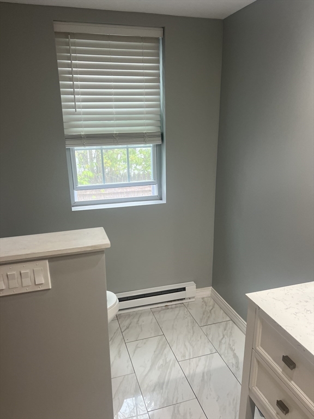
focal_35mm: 26
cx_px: 157
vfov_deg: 67.3
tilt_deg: -14.4
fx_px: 314
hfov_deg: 53.1
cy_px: 210
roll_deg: +0.7
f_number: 1.5
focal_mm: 5.7
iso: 125
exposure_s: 1/120
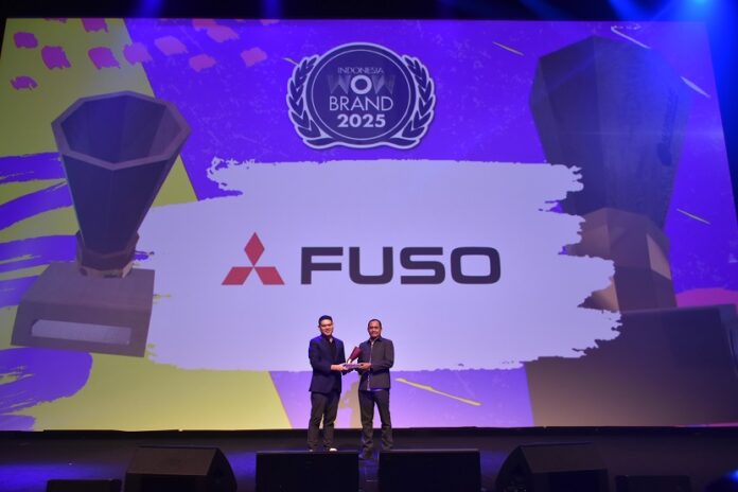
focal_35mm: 27
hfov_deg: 67.4
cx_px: 369
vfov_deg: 47.9
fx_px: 553
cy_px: 246
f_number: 4.5
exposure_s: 1/80
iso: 800
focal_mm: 18
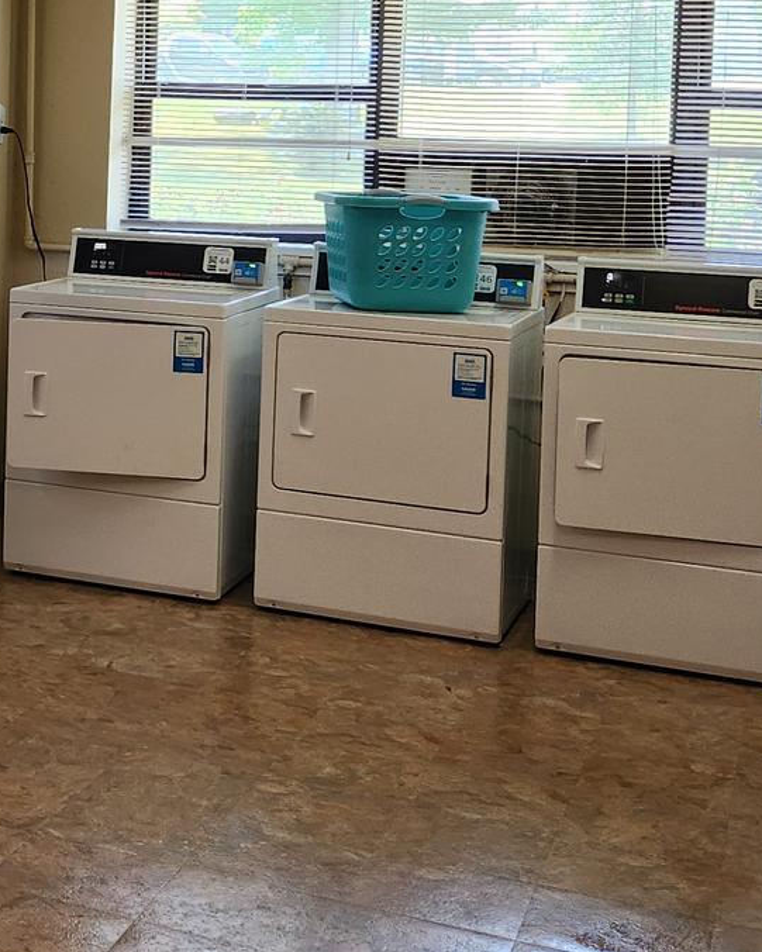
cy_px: 200
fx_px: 1917
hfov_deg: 20.4
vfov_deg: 27.4
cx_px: -258
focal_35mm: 68
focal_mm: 5.4
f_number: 1.8
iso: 200
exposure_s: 1/120
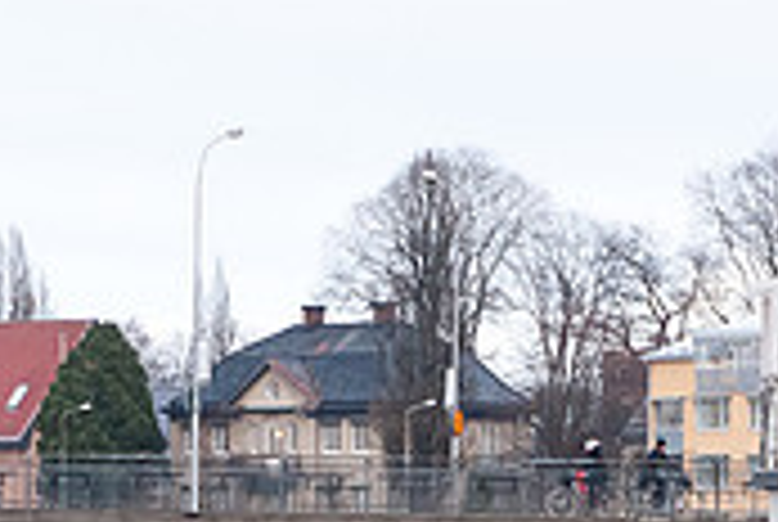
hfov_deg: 8.2
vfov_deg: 5.5
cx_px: 648
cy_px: 662
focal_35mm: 251
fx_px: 5434
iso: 800
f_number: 4.5
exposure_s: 1/80
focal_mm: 50
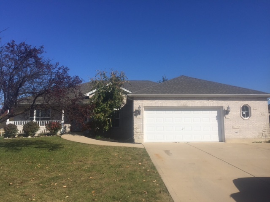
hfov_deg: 61.7
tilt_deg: +6.9
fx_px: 226
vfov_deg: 48.2
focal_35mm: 29
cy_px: 101
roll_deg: -0.4
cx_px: 135
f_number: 2.2
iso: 32
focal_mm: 4.15
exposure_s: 1/3597
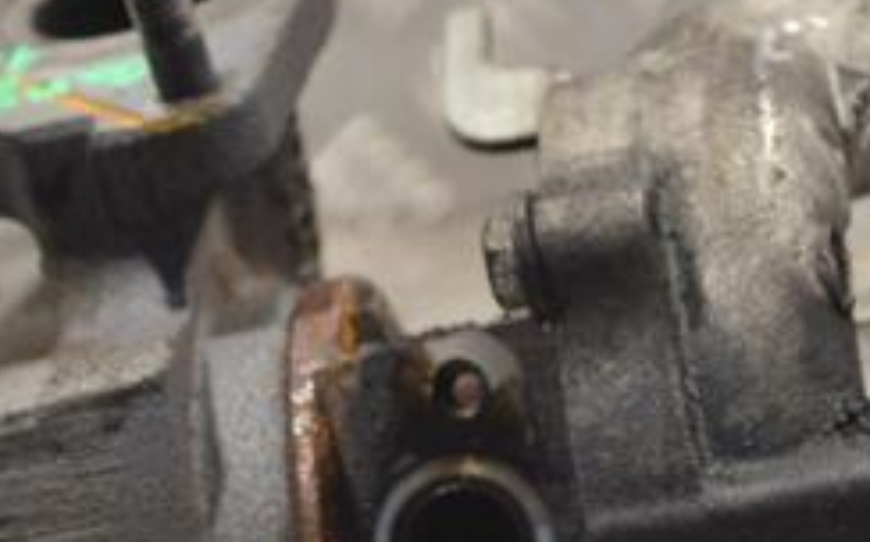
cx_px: 300
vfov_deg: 7.7
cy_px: 332
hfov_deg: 12.4
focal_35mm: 169
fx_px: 4009
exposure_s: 1/50
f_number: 5.3
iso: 400
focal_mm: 45
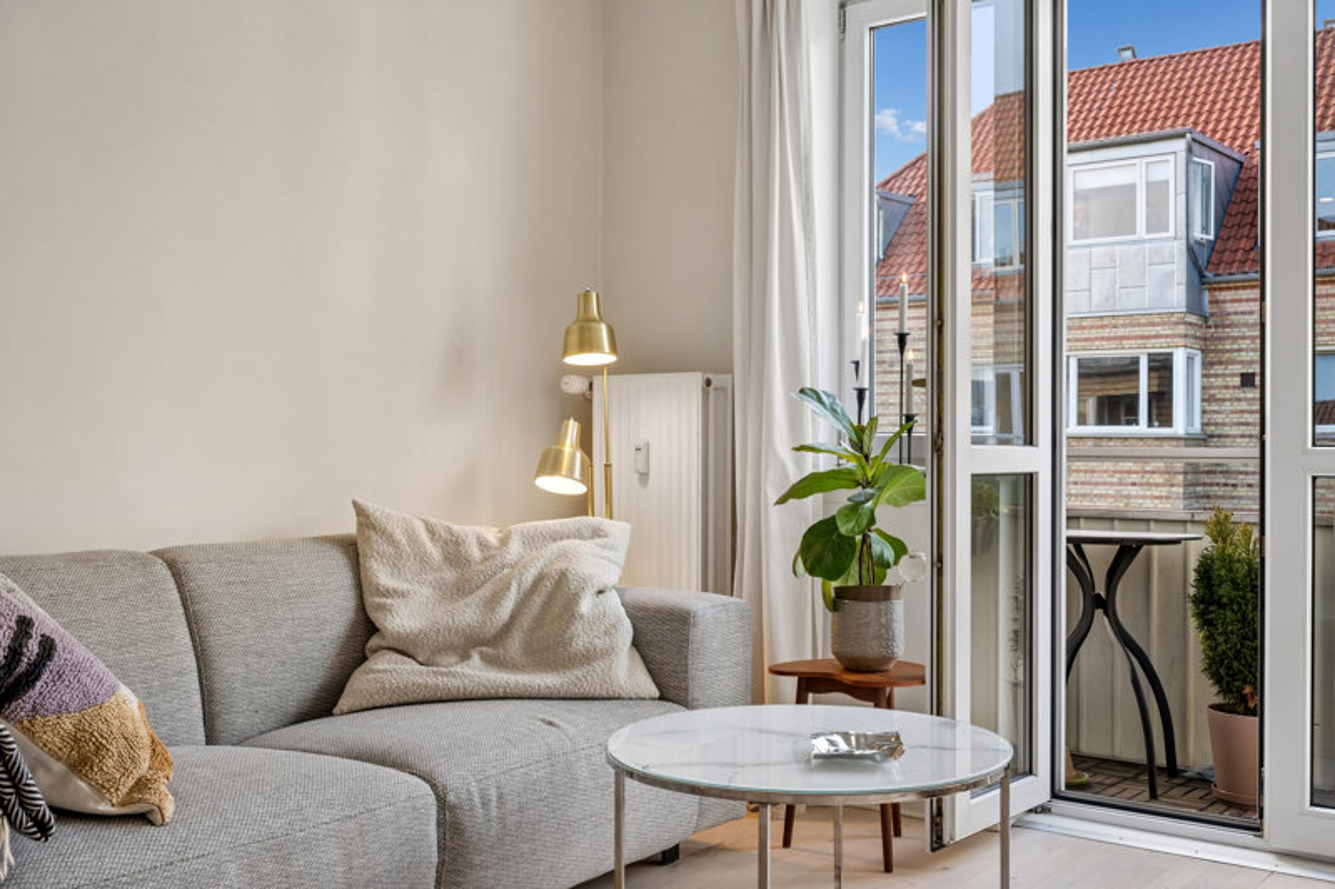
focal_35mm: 38
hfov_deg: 50.7
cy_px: 444
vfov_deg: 35.0
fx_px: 1409
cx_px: 668
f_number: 9
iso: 160
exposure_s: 1/25
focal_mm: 38
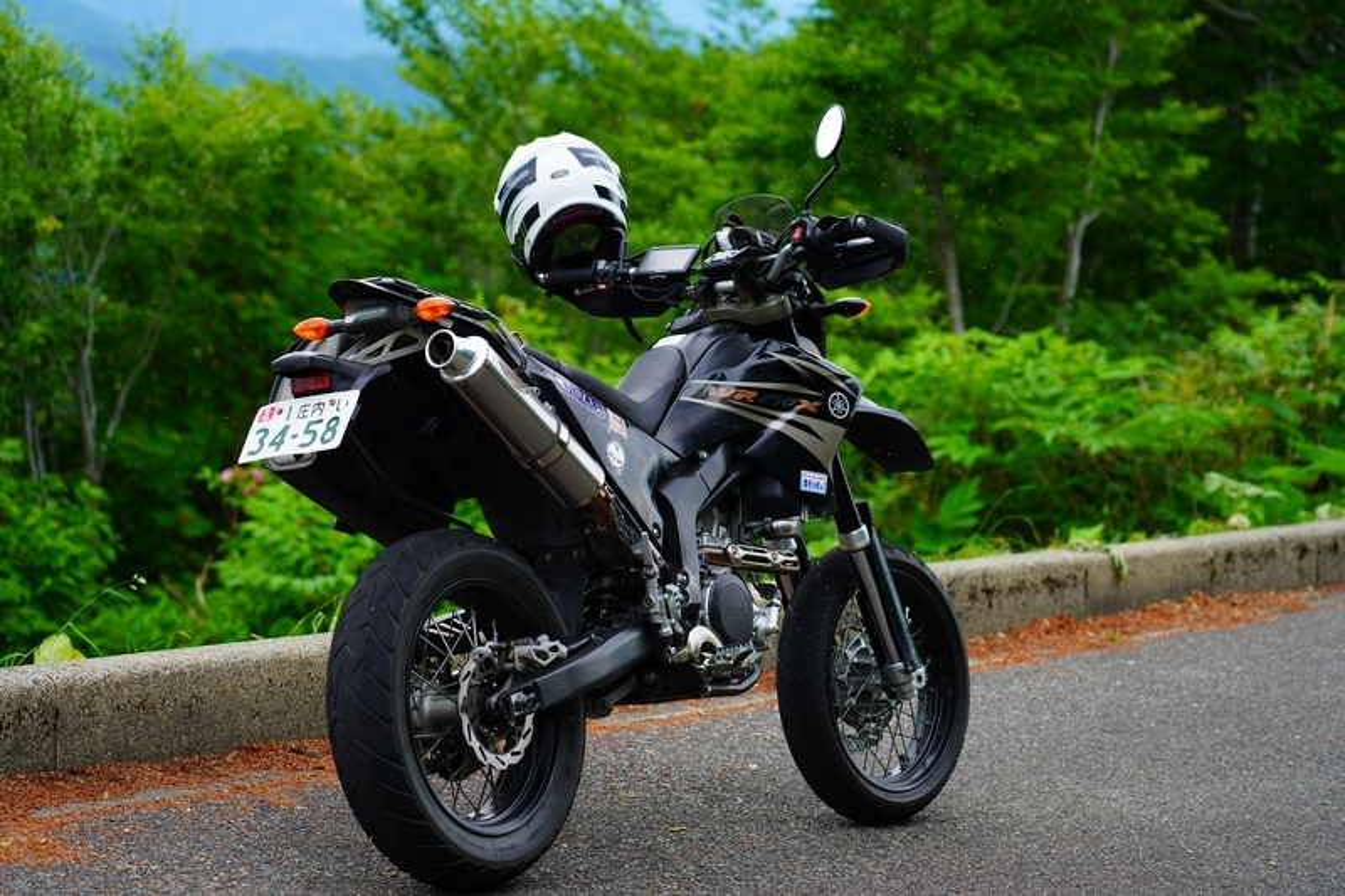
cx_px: 672
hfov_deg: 19.5
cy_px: 448
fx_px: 3922
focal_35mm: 105
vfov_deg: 13.0
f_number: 4
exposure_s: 1/500
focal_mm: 105
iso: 500
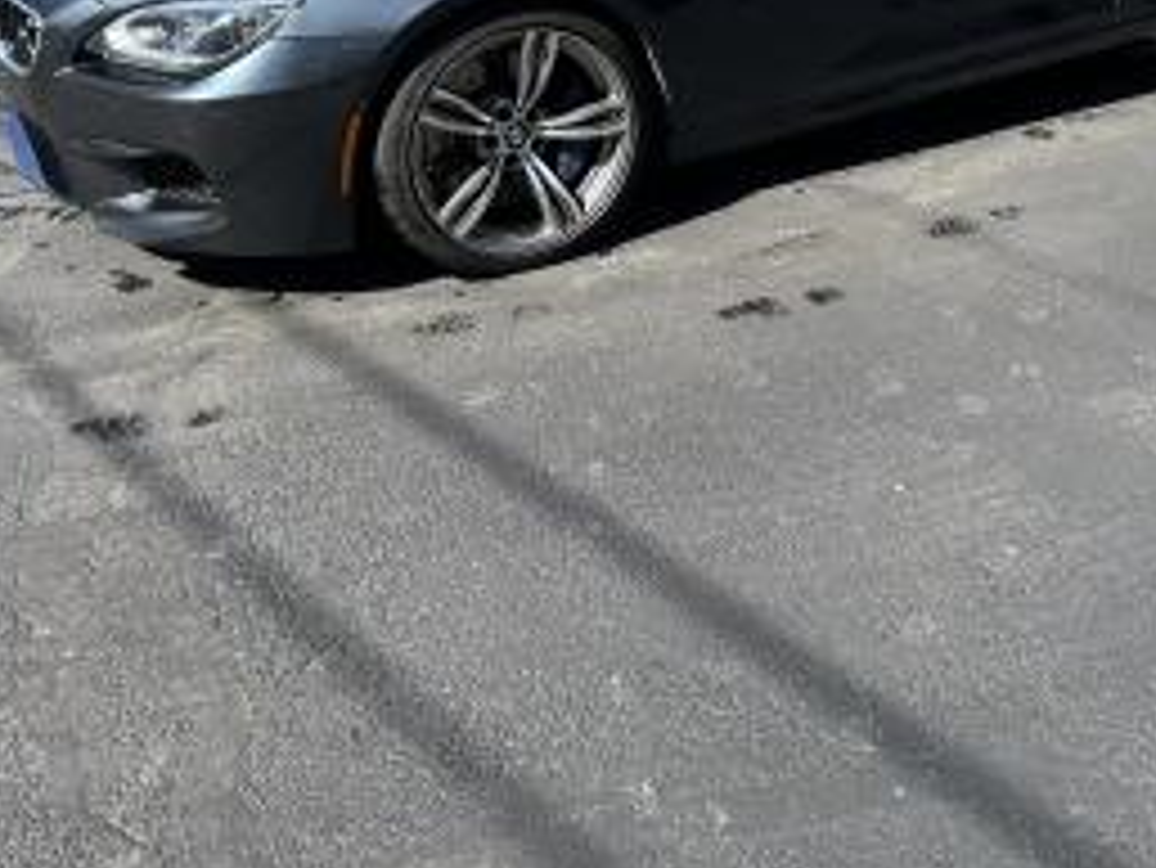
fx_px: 1570
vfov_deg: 30.0
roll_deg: -4.6
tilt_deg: -20.8
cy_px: 153
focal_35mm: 47
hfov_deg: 39.8
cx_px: 792
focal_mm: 6.86
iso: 80
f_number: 1.78
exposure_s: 1/1639
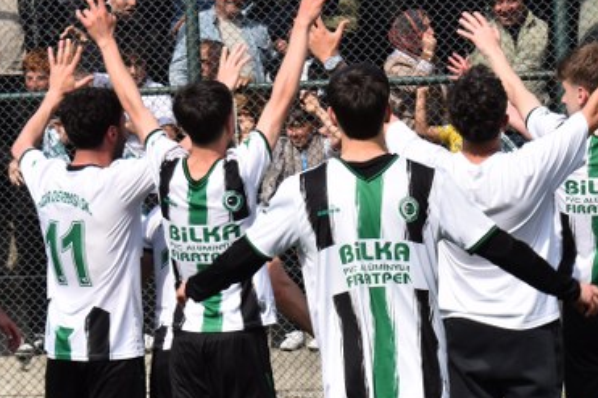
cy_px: 331
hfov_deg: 11.5
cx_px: 558
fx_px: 2957
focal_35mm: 178
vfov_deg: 7.7
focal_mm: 55
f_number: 9
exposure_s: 1/320
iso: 200
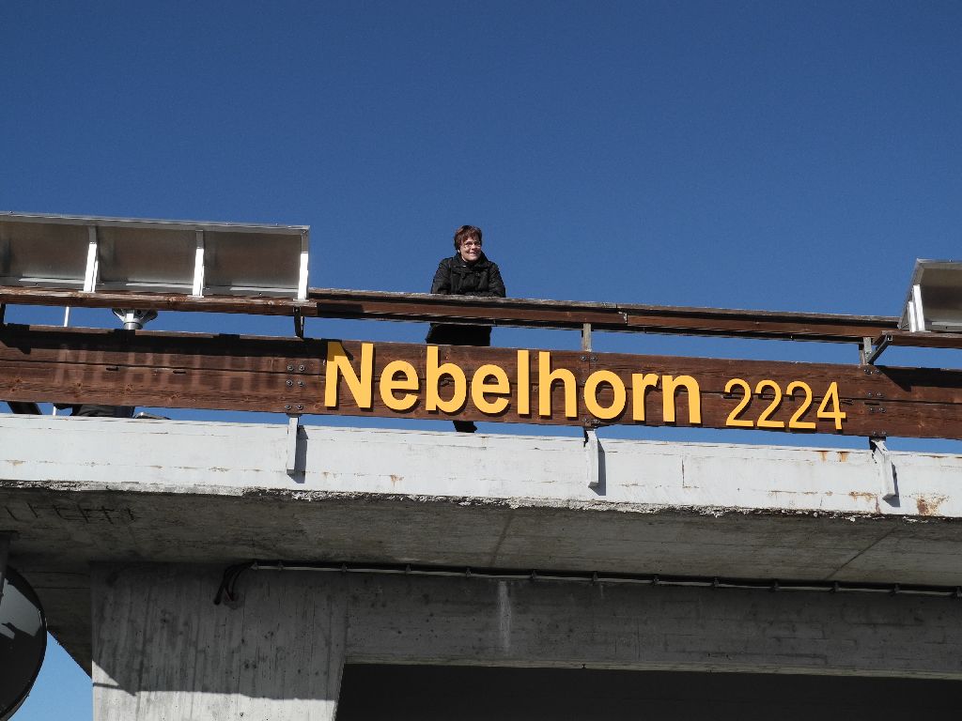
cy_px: 360
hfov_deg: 38.2
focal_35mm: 50
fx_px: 1390
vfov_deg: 29.1
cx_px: 481
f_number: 4.5
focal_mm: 10.7
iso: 100
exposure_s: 1/1037
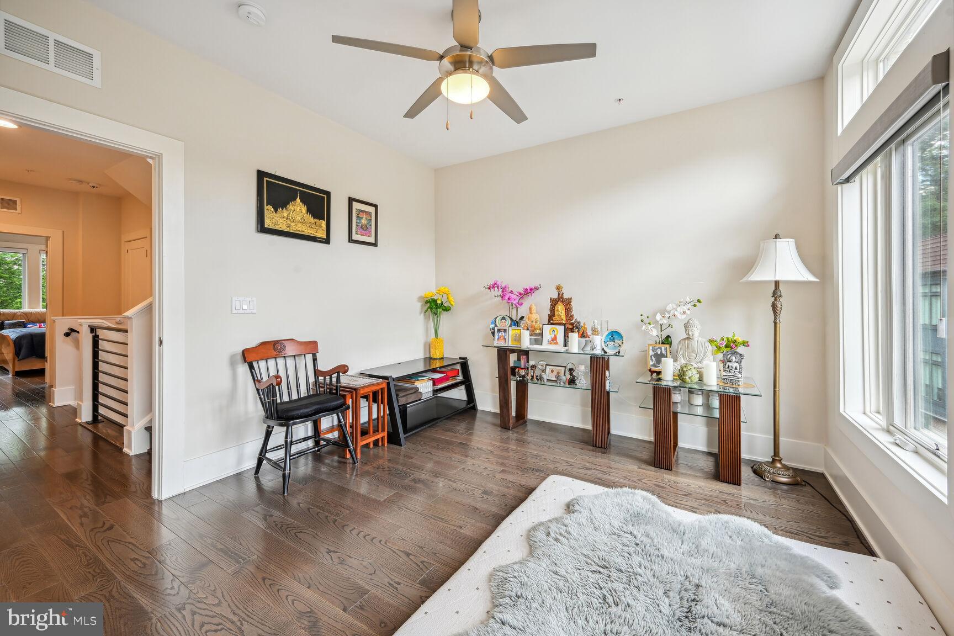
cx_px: 477
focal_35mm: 14
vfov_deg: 81.2
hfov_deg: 104.3
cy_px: 318
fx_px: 371
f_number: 9
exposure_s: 1/10
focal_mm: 14
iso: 200
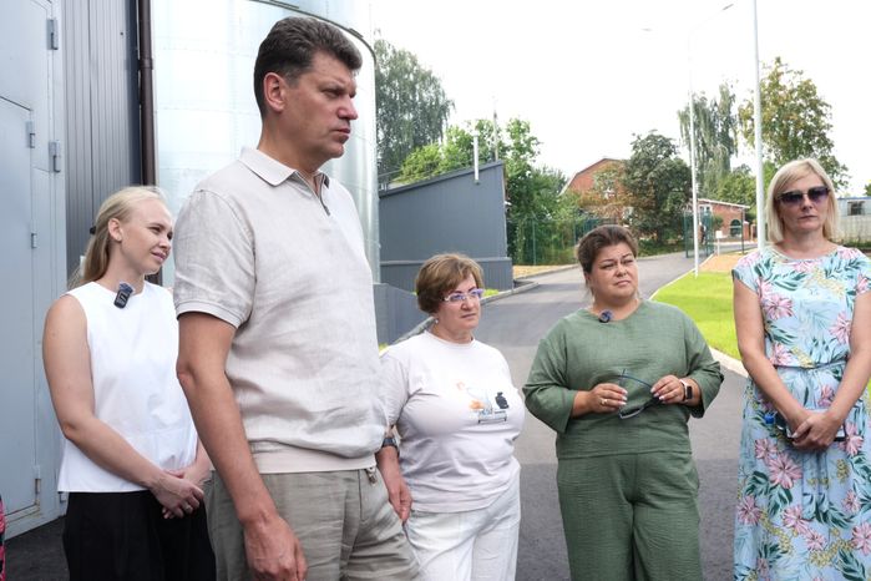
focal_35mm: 36
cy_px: 290
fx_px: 871
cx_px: 436
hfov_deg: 53.1
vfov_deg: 36.9
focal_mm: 36
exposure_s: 1/200
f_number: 14
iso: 1000
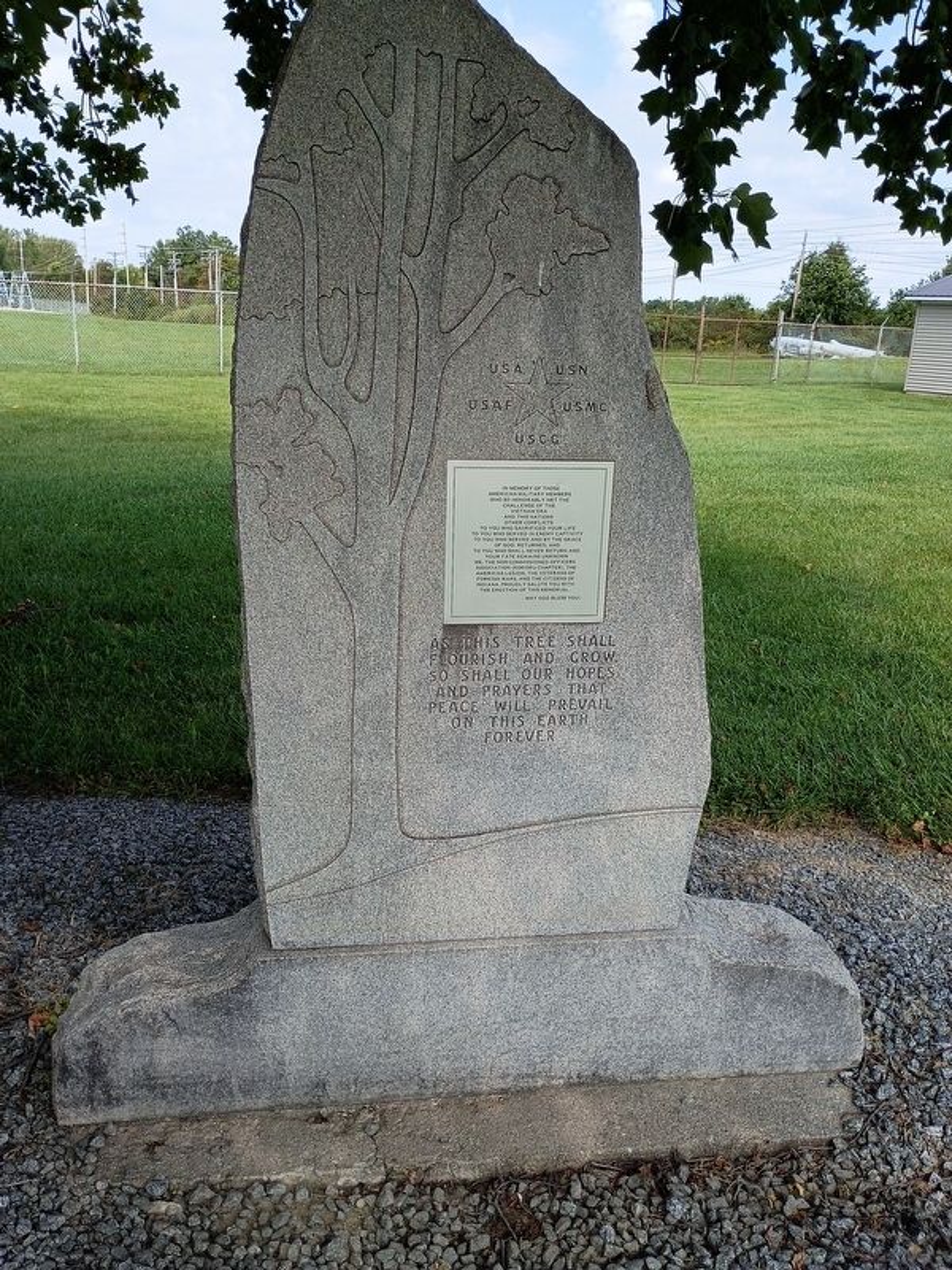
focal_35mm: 29
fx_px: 1063
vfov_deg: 61.7
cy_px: 635
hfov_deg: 48.2
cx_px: 476
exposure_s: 1/616
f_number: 1.8
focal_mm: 4.27
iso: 100
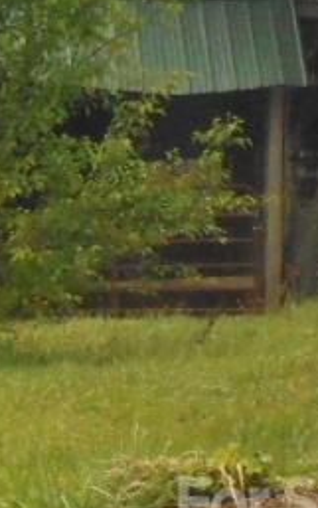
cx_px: -205
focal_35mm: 269
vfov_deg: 7.8
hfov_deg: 4.8
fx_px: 3724
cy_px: 182
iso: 1600
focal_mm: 18.2
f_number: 16.4
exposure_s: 1/400
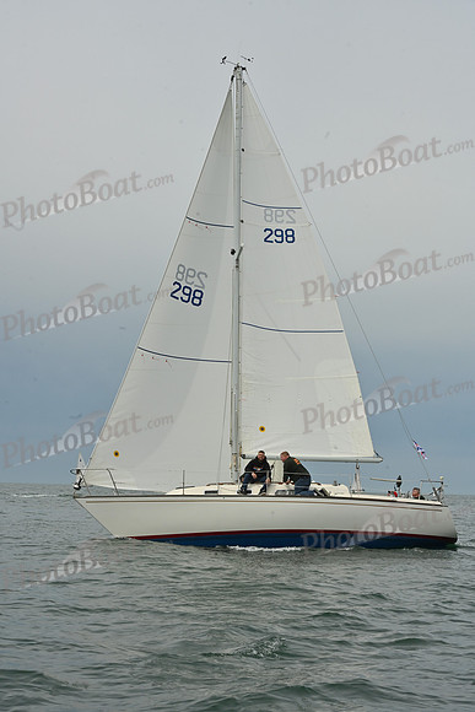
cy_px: 356
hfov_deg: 19.5
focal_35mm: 70
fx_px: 1384
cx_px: 238
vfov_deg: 28.8
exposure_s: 1/800
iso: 320
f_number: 14
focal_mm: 70
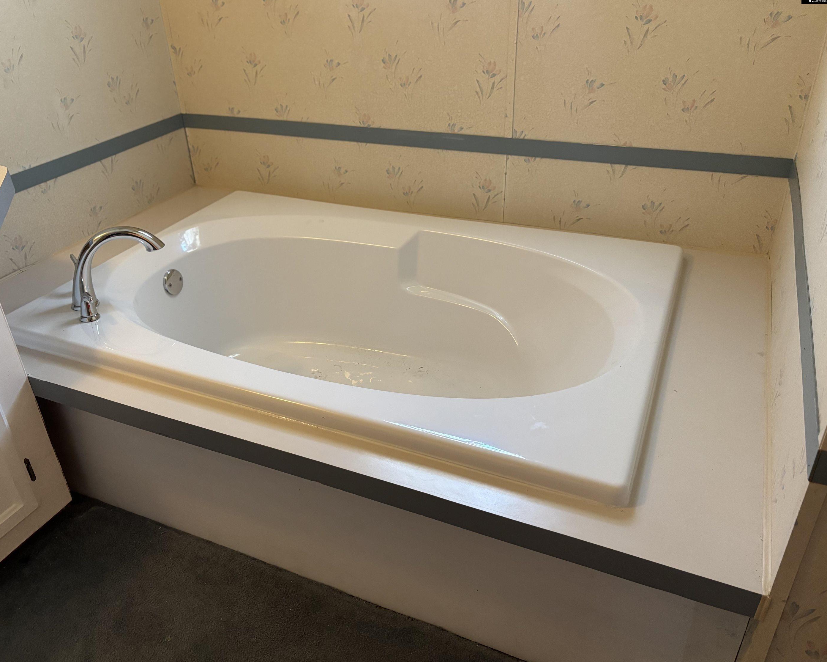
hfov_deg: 62.1
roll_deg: +3.6
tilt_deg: -30.9
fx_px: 685
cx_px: 374
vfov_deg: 51.5
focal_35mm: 28
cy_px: 331
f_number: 1.6
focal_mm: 5.96
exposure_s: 1/60
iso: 500
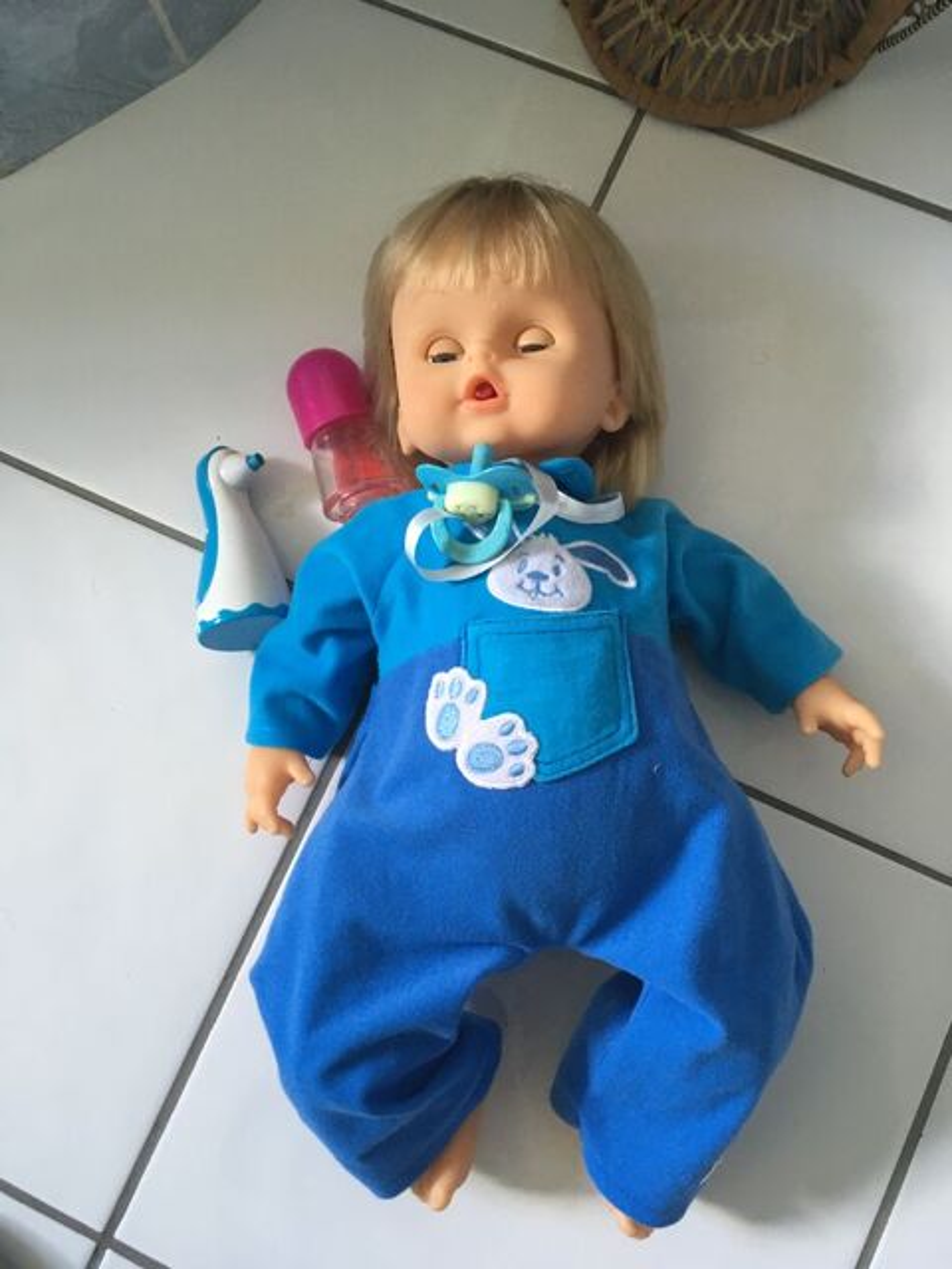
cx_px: 476
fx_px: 1063
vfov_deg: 61.7
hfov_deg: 48.2
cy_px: 634
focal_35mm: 29
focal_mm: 4.15
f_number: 2.2
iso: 100
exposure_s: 1/33
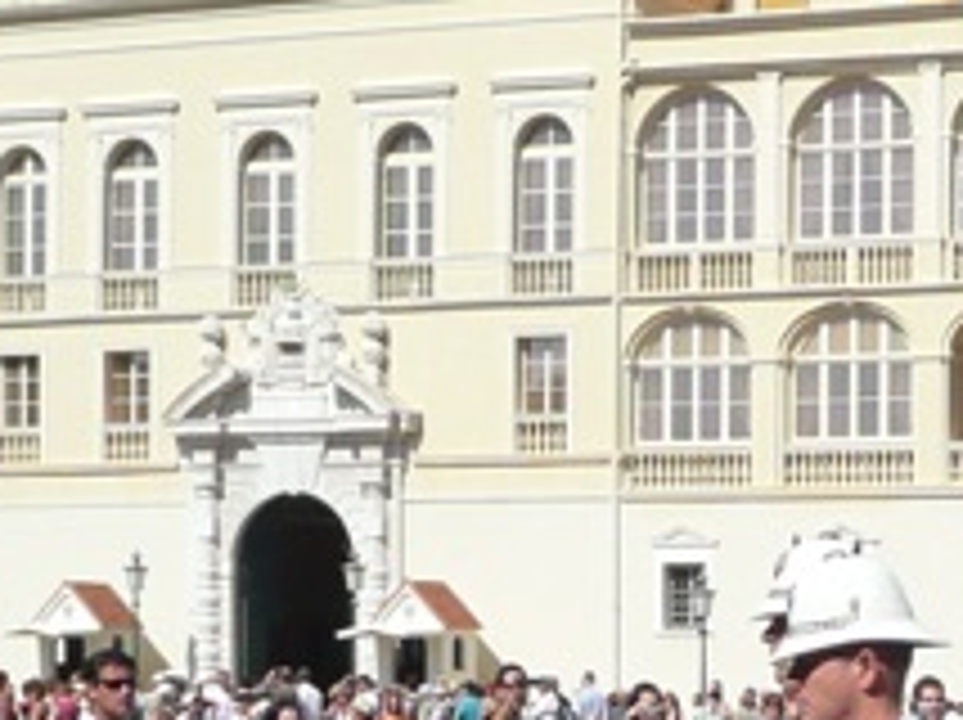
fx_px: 3279
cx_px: 1166
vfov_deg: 12.4
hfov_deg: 16.0
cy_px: 691
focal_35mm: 118
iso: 100
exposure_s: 1/320
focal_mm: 4.6
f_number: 8
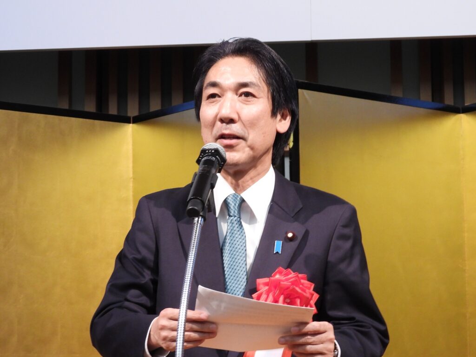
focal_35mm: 105
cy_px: 178
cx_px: 238
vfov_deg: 14.1
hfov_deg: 18.7
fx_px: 1445
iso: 360
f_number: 4
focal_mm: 18.7
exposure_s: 1/40
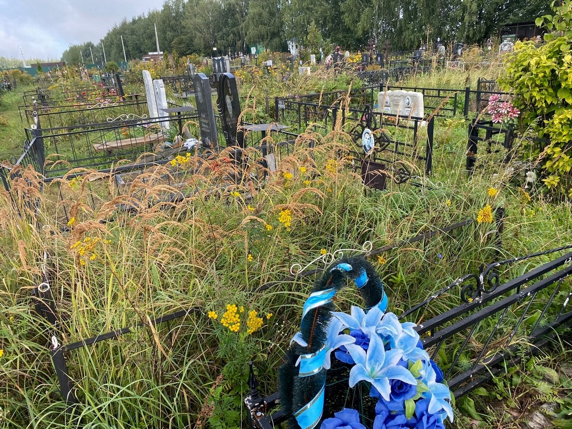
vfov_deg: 53.1
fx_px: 430
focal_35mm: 26
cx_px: 286
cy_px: 214
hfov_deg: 67.3
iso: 32
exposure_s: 1/562
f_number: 1.8
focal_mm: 4.25
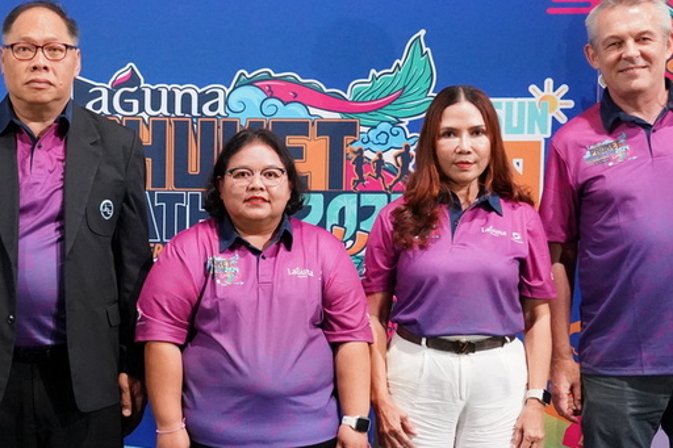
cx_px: 181
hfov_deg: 29.3
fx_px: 1271
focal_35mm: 68
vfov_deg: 19.9
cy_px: 303
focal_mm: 29
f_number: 4
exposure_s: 1/500
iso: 10000
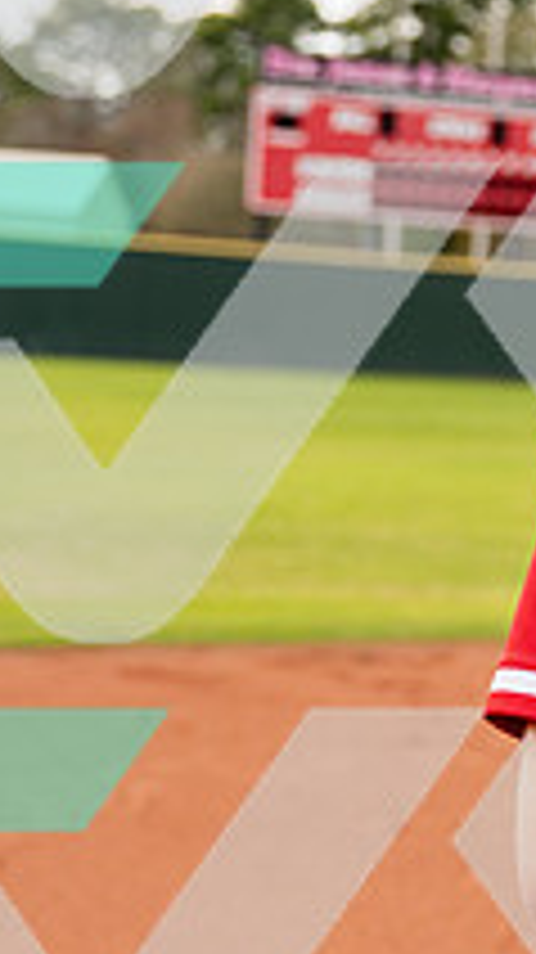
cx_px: 860
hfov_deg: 9.1
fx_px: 3265
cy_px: 403
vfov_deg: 16.6
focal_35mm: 129
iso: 100
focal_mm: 45
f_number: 4
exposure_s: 1/250
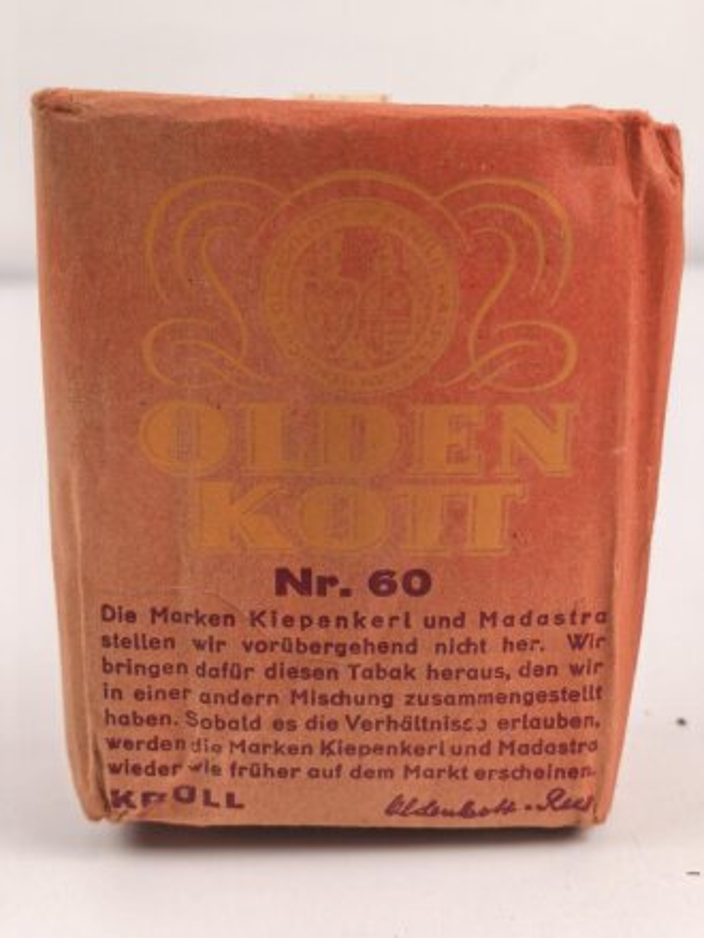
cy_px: 469
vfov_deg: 39.7
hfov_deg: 30.3
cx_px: 352
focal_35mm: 48
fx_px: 1302
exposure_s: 1/120
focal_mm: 8.5
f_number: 2
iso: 80
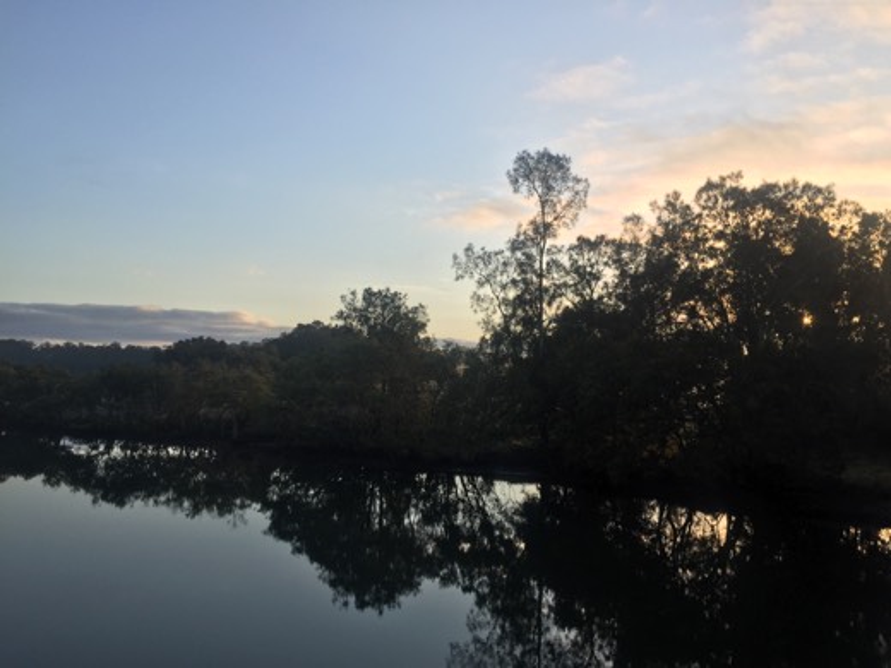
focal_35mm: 29
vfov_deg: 48.2
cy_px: 334
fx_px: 746
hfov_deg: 61.7
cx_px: 446
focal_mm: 4.15
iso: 32
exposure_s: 1/1041
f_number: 2.2
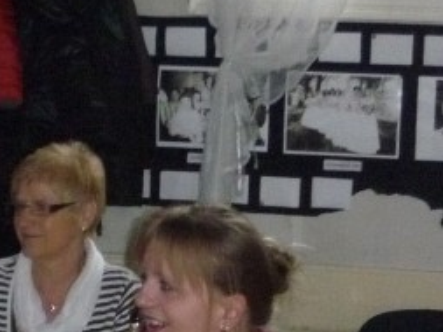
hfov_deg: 10.2
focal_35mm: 194
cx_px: 110
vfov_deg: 7.6
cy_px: 344
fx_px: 2484
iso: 500
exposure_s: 1/30
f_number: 4.2
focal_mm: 8
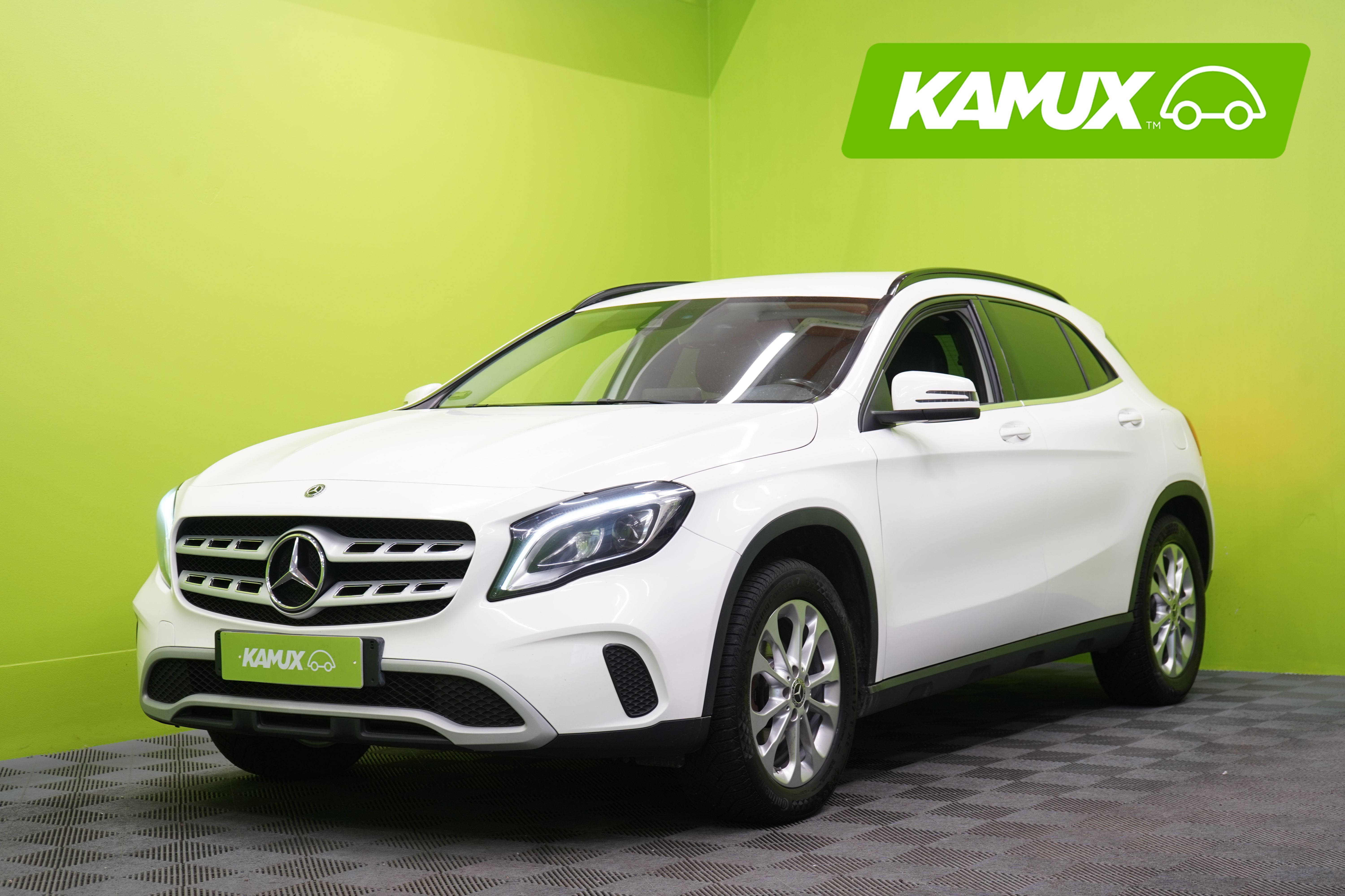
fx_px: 2167
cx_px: 672
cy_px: 448
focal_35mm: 58
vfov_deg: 23.4
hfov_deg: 34.5
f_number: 5
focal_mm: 58
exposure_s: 1/30
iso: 400
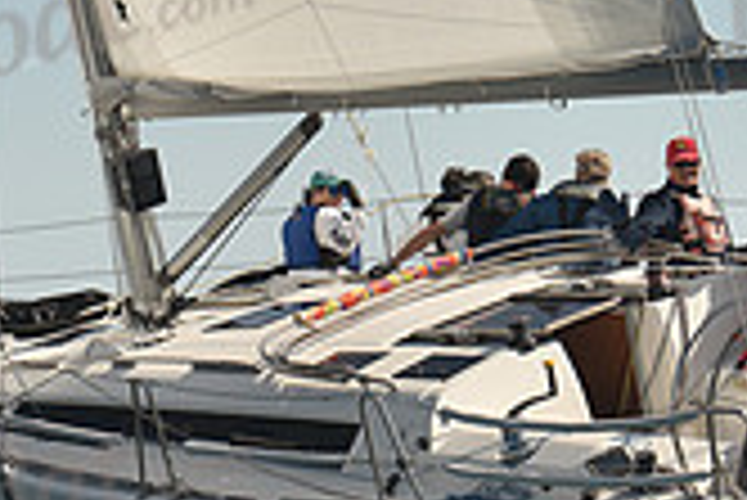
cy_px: 227
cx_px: 490
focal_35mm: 244
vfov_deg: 5.6
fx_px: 5067
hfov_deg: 8.4
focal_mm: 70
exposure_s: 1/640
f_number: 8
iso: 250
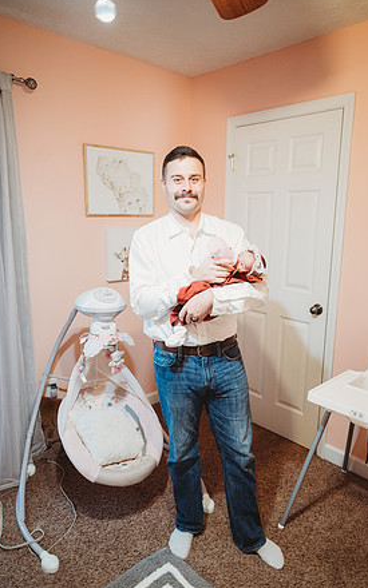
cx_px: 191
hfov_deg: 49.3
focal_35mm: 25
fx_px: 401
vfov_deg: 72.5
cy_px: 294
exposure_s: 1/160
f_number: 1.8
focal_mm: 24
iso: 2500
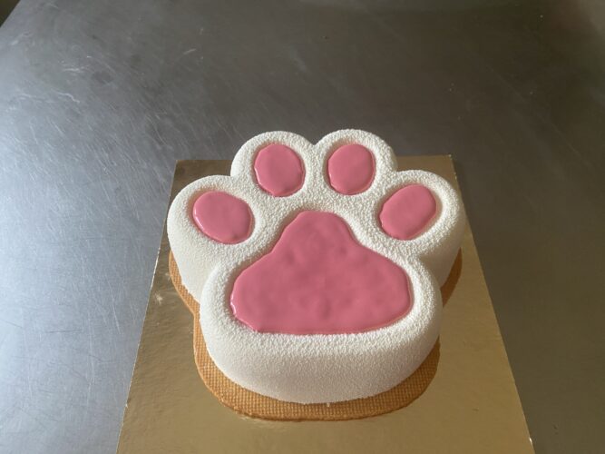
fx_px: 454
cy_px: 227
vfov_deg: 53.0
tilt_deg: -53.5
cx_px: 302
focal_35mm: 26
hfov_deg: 67.3
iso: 125
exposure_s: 1/99
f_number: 1.8
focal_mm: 4.25
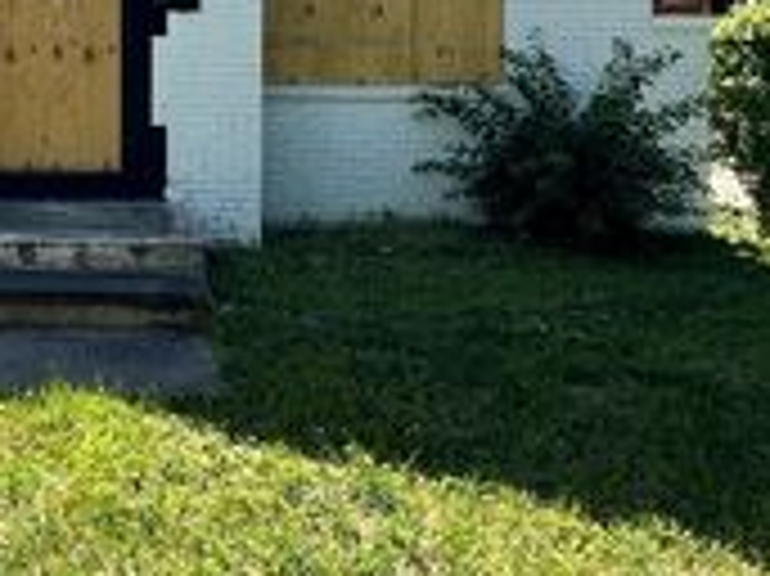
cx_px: 41
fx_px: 911
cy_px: 2
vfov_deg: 32.4
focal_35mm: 41
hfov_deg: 41.2
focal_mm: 2.22
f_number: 2.2
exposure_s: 1/540
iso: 40
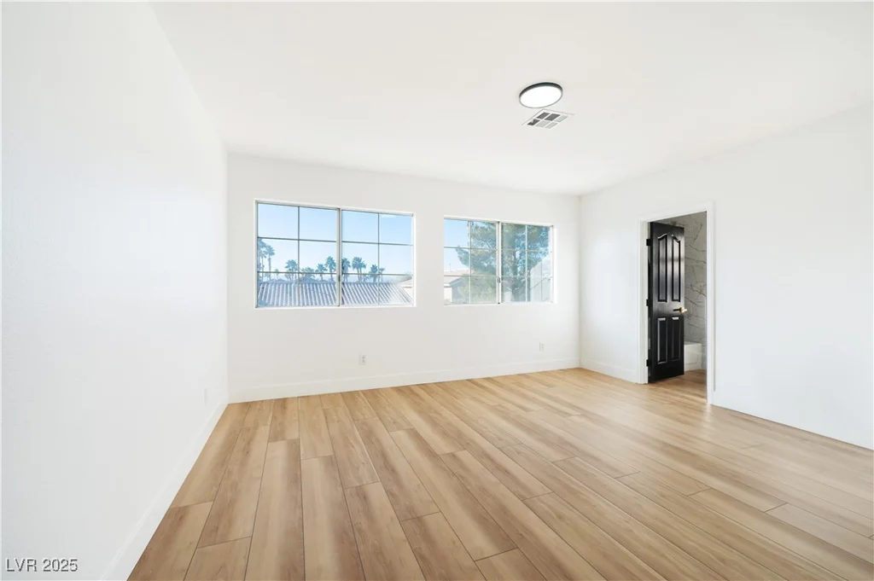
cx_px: 437
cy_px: 290
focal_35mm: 15
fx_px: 364
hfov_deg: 100.4
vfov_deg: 77.2
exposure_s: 1/400
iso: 160
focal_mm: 15
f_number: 9
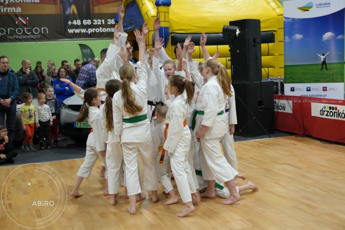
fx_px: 479
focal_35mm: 50
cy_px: 115
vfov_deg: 27.0
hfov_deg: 39.6
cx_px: 172
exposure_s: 1/160
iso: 1000
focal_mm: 50
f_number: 4
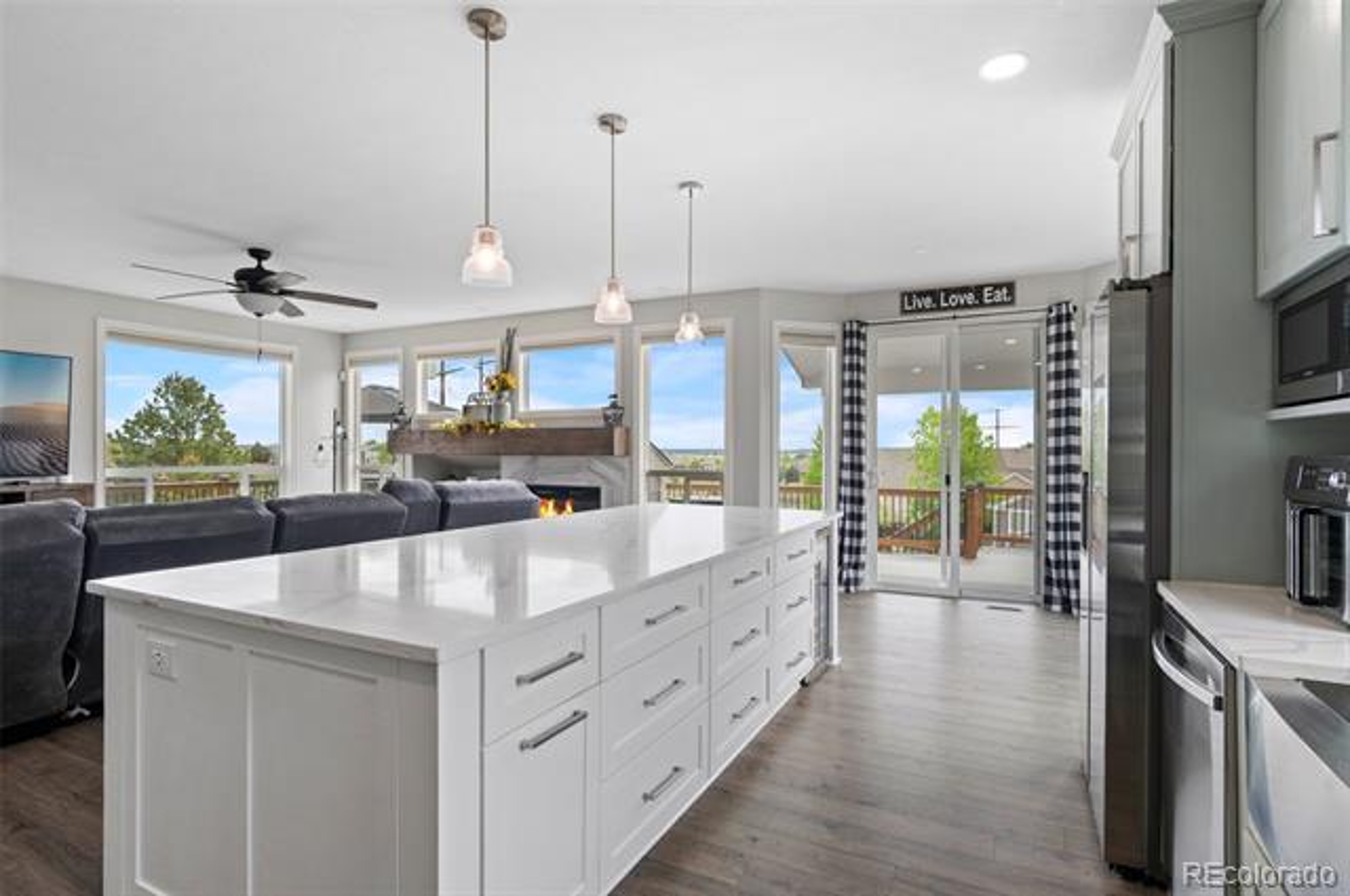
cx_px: 675
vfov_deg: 70.3
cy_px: 448
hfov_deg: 93.3
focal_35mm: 17
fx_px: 637
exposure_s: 1/40
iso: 400
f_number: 8
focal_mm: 17
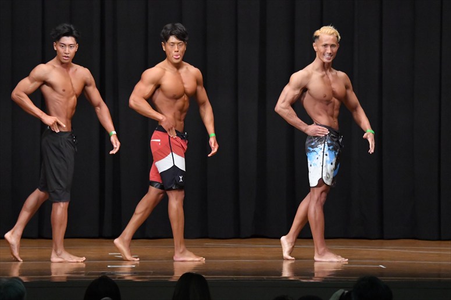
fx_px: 2529
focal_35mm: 202
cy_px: 150
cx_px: 226
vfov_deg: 6.8
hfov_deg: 10.2
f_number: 5.6
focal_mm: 135
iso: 8000
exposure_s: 1/400
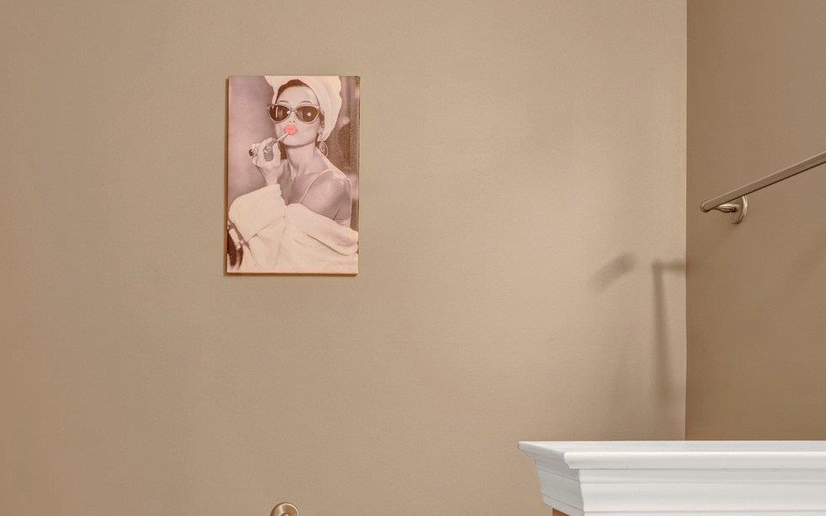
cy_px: 401
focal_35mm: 33
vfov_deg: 37.1
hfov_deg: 57.4
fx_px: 744
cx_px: 317
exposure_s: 1/5
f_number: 8
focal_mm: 15.5
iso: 1000
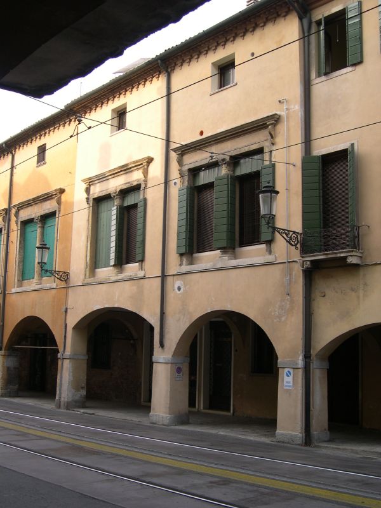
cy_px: 254
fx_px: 616
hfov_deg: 34.3
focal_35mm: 42
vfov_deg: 44.8
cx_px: 190
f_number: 2.9
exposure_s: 1/250
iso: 100
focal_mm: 9
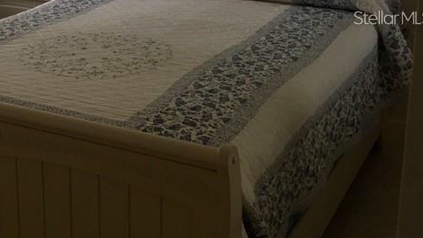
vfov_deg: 18.0
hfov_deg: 29.6
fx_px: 741
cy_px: 18
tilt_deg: -14.4
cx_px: -7
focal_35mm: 66
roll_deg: +2.6
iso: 40
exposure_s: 1/60
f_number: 2.2
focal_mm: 4.15
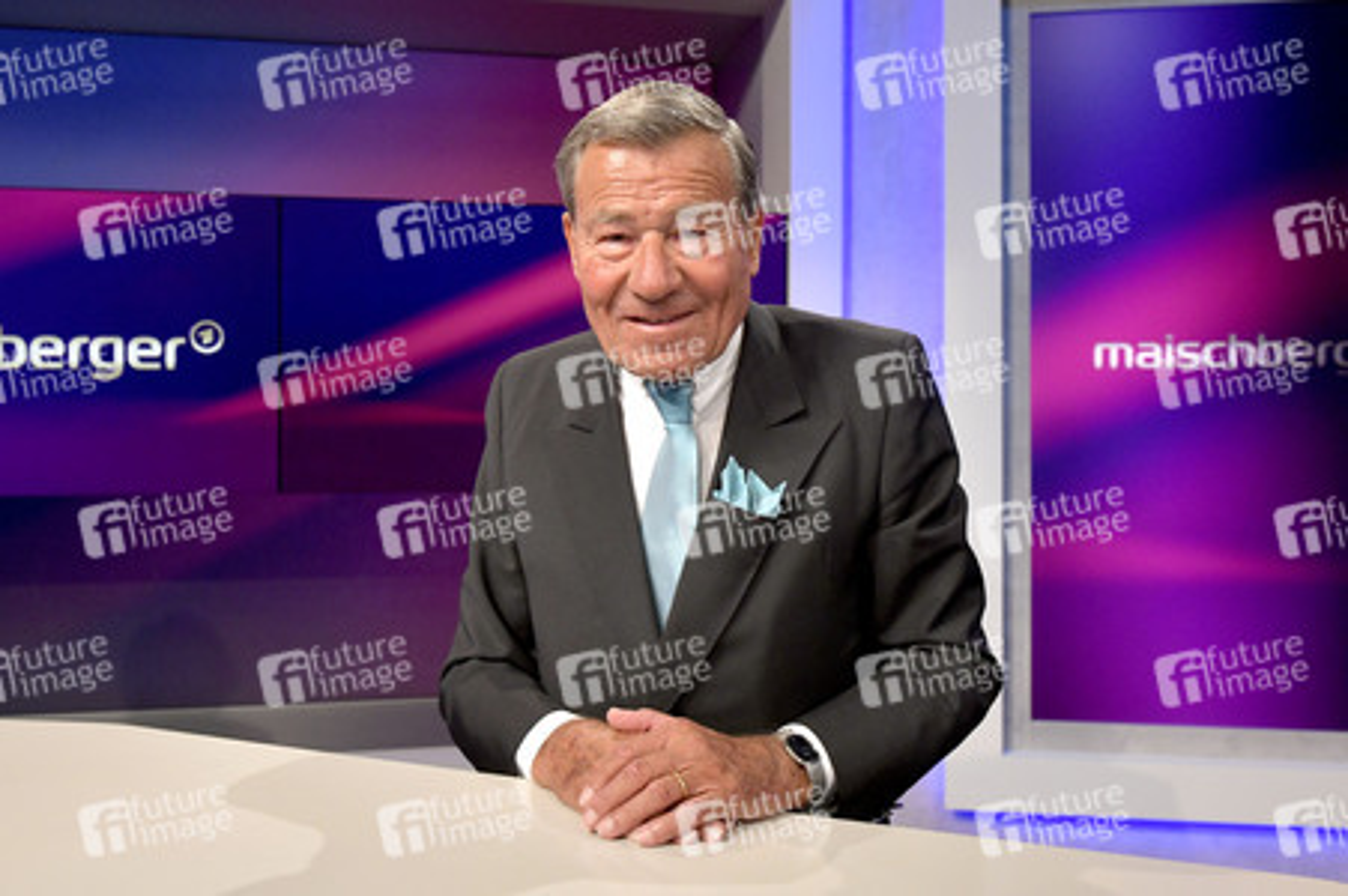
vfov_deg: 42.3
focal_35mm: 31
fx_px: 1160
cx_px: 674
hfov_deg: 60.3
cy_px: 448
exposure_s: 1/250
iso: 2500
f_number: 6.3
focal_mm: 31
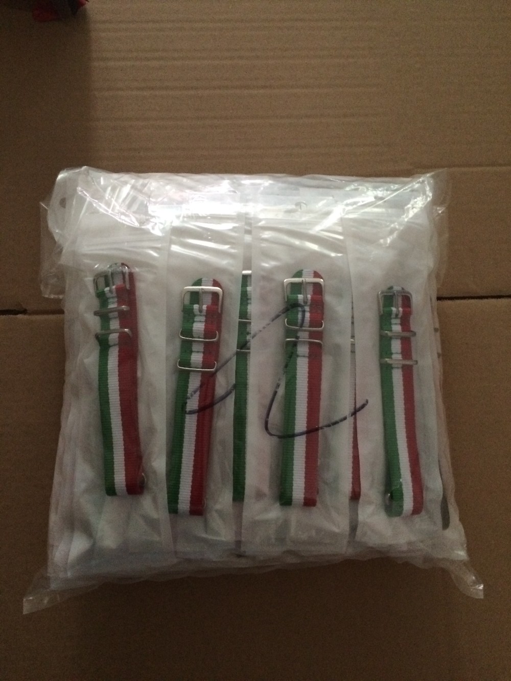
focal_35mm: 29
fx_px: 571
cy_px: 340
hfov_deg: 48.2
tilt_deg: -81.7
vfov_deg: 61.7
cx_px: 256
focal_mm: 4.15
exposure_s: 1/15
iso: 400
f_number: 2.2
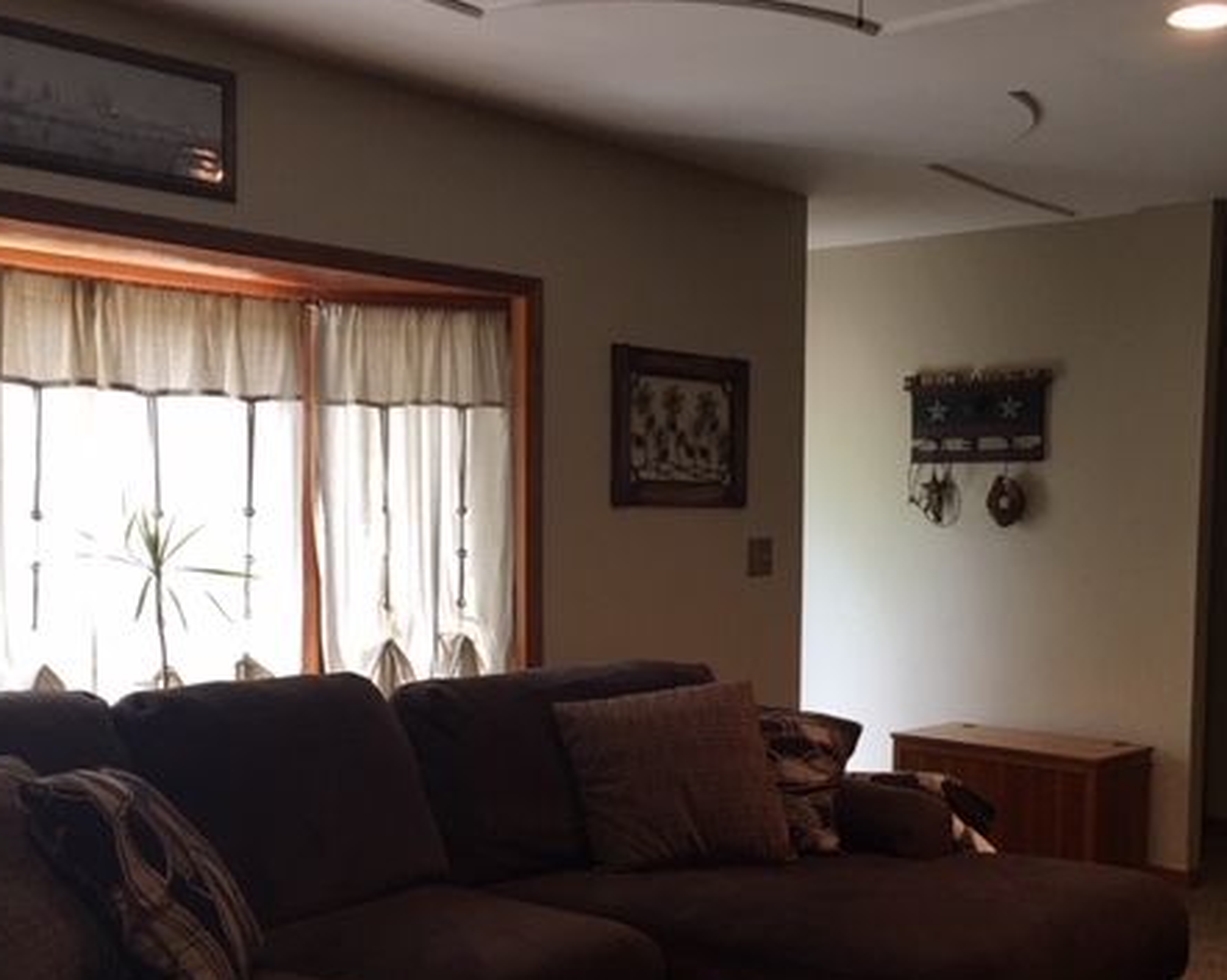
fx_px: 1488
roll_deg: -1.2
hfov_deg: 44.8
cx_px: 675
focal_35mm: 41
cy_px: 614
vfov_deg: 36.2
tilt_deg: -2.9
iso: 40
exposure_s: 1/30
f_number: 2.2
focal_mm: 4.15
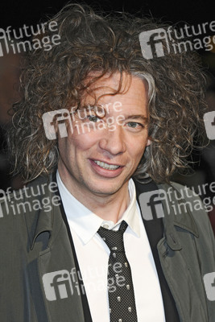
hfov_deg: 7.6
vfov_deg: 11.4
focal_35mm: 180
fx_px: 1611
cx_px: 108
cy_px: 161
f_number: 5
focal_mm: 120
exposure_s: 1/160
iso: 400
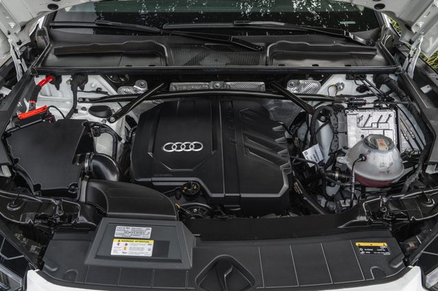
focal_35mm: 36
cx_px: 215
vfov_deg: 37.0
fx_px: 436
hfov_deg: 53.3
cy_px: 146
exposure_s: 1/100
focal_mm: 27
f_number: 8
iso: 640
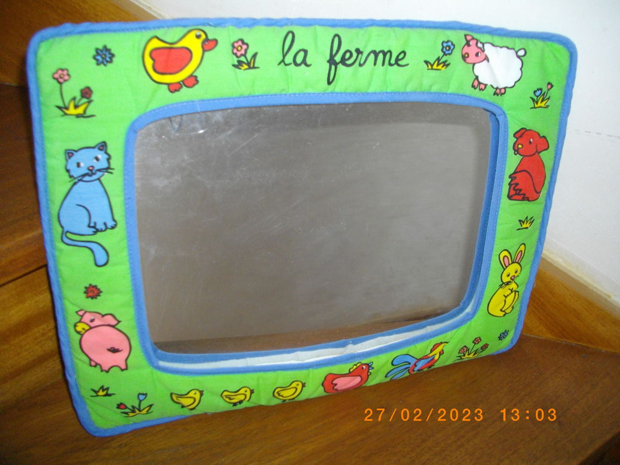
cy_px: 232
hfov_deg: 56.8
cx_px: 310
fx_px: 573
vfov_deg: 44.2
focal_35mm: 32
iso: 200
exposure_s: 1/50
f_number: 2.9
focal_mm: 5.7
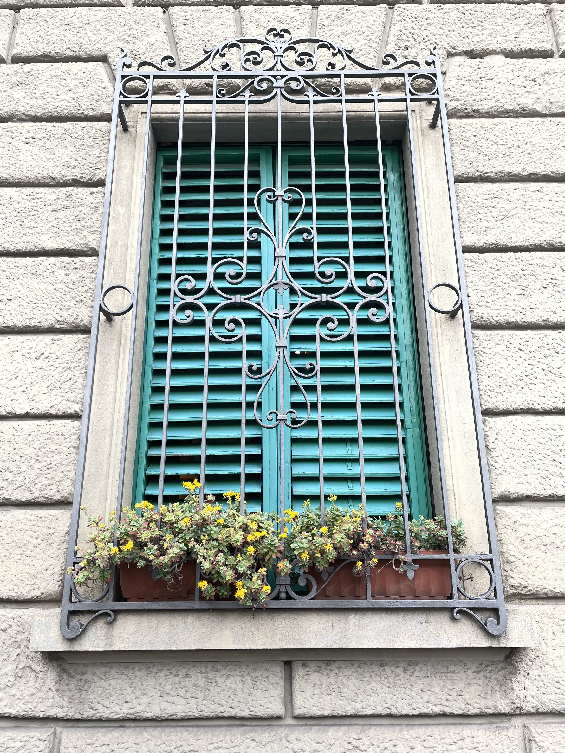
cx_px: 276
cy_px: 382
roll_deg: +0.1
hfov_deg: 51.3
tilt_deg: +15.9
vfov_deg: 65.3
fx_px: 588
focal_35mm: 27
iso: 32
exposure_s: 1/289
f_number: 1.6
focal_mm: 4.2
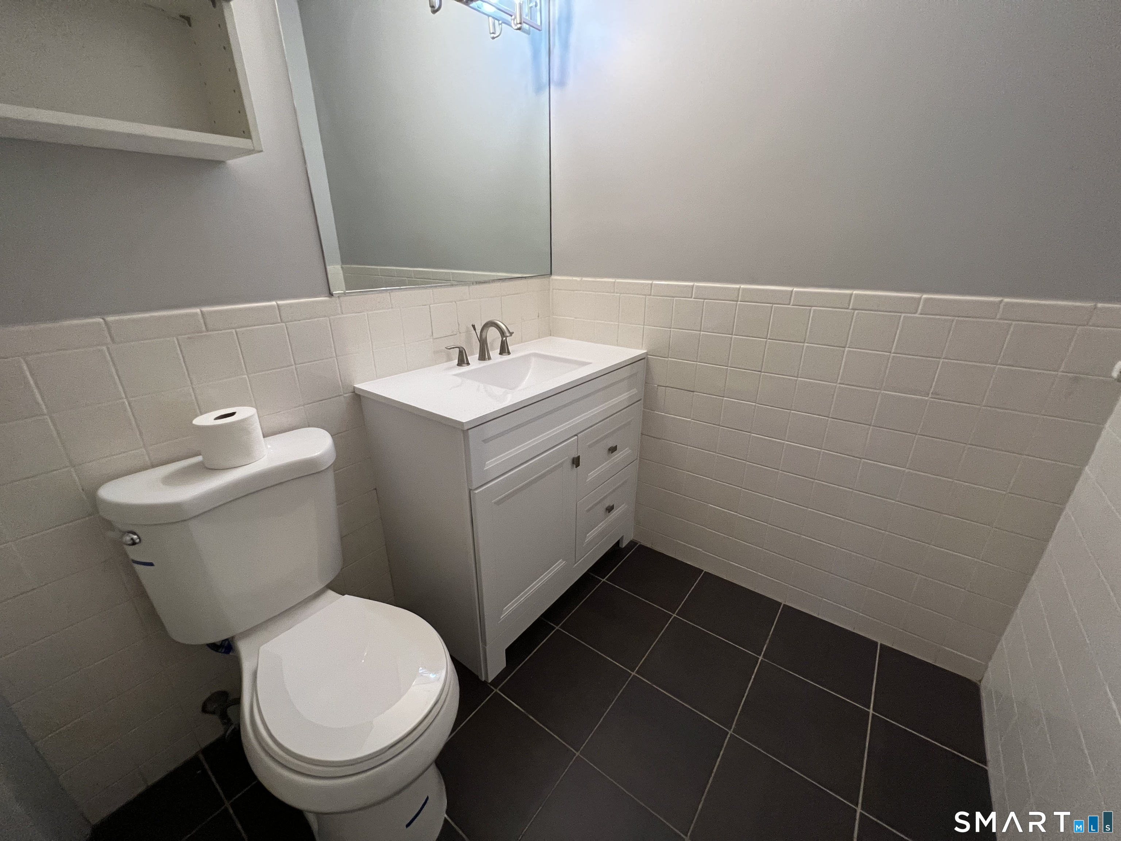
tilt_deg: -21.3
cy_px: 420
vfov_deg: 89.9
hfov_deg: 106.2
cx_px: 560
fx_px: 421
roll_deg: -0.8
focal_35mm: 13
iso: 500
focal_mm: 1.57
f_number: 1.8
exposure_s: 1/60
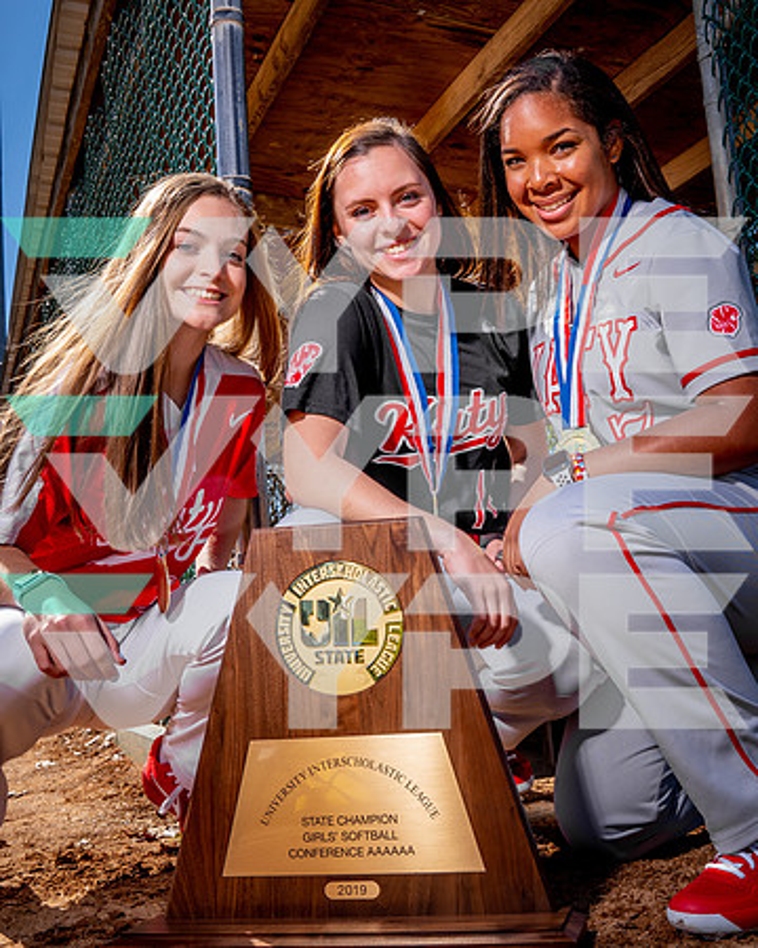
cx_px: 512
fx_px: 1080
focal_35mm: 39
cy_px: 501
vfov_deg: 47.4
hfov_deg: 38.2
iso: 200
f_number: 13
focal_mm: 24
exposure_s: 1/125
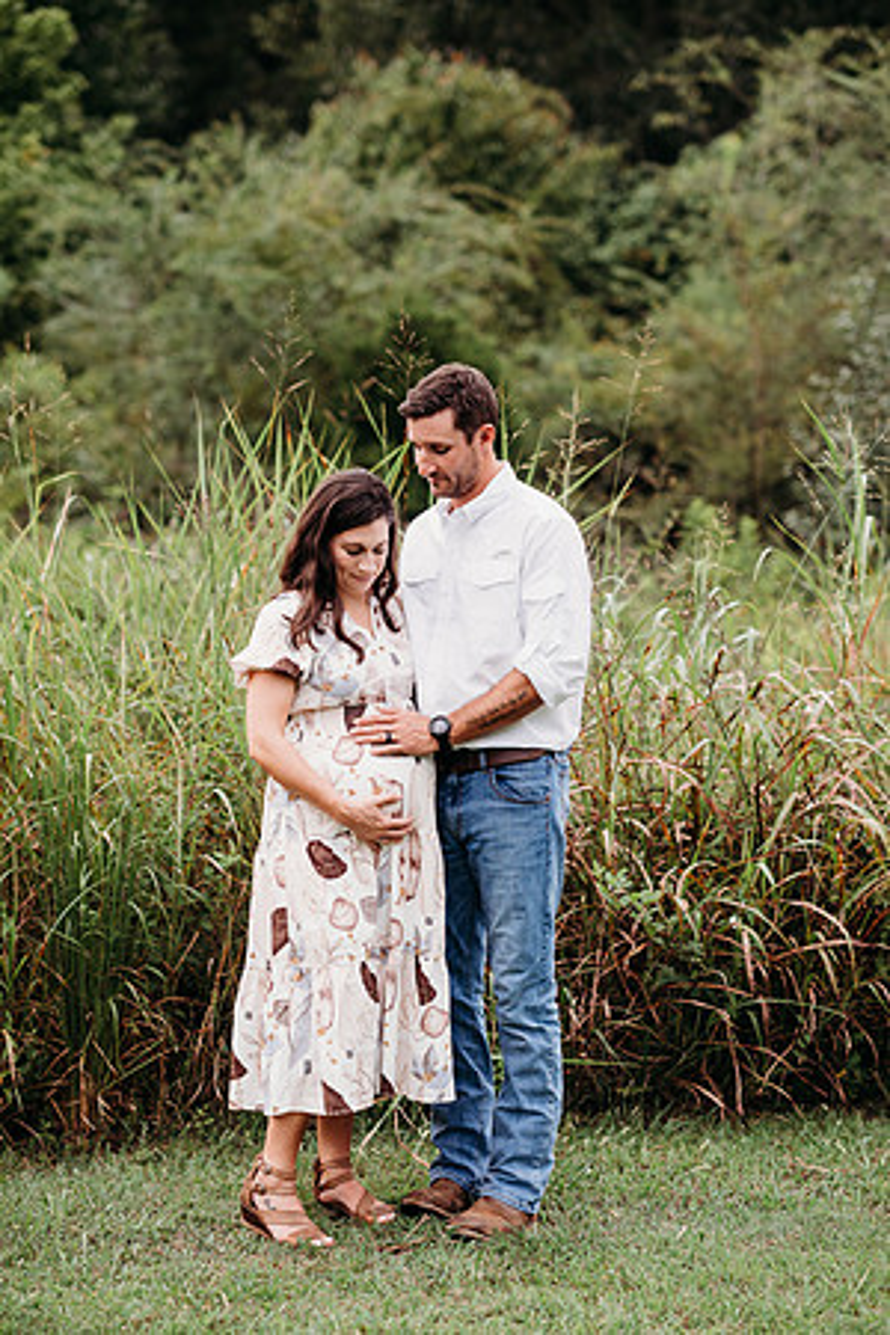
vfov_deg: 23.9
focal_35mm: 85
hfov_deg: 16.1
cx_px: 445
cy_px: 668
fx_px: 3152
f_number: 2.5
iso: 320
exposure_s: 1/200
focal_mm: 85
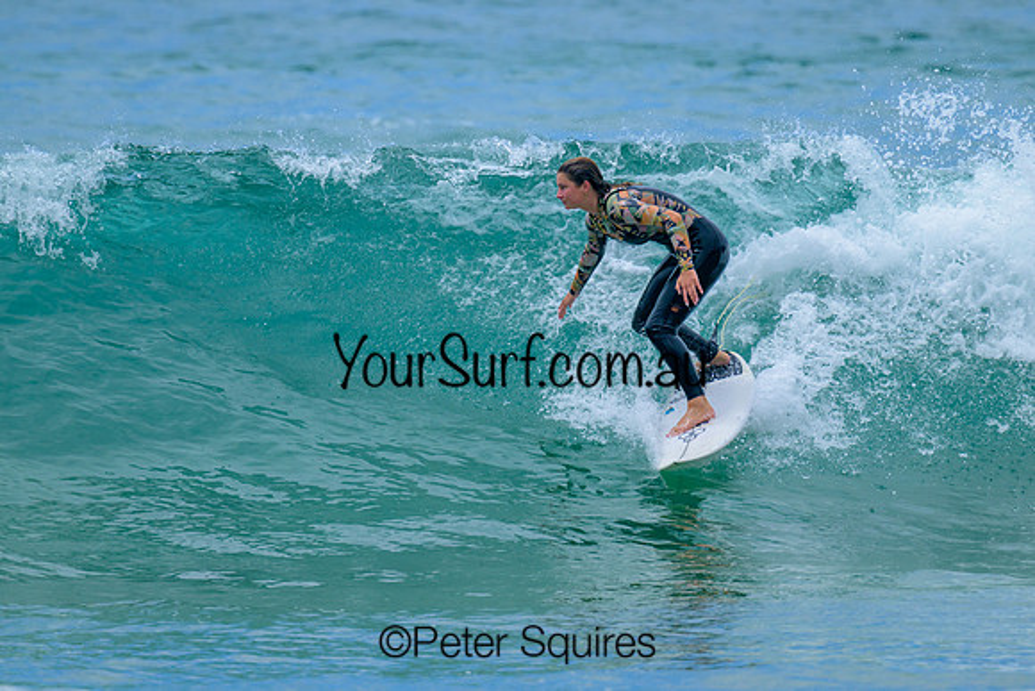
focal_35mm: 696
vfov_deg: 2.0
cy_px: 262
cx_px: 512
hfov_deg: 3.0
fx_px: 20006
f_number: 8
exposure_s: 1/2000
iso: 400
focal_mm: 560
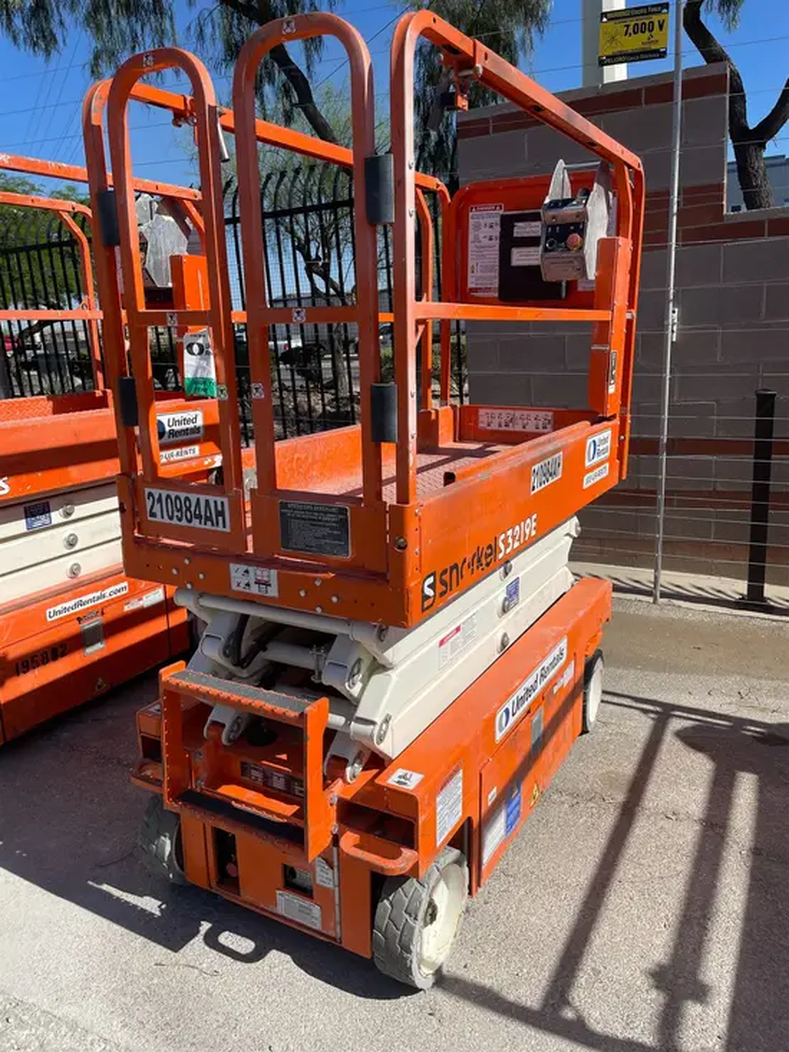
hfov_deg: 53.1
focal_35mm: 26
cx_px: 394
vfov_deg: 67.3
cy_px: 526
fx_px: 790
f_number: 1.6
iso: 32
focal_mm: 4.2
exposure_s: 1/3509
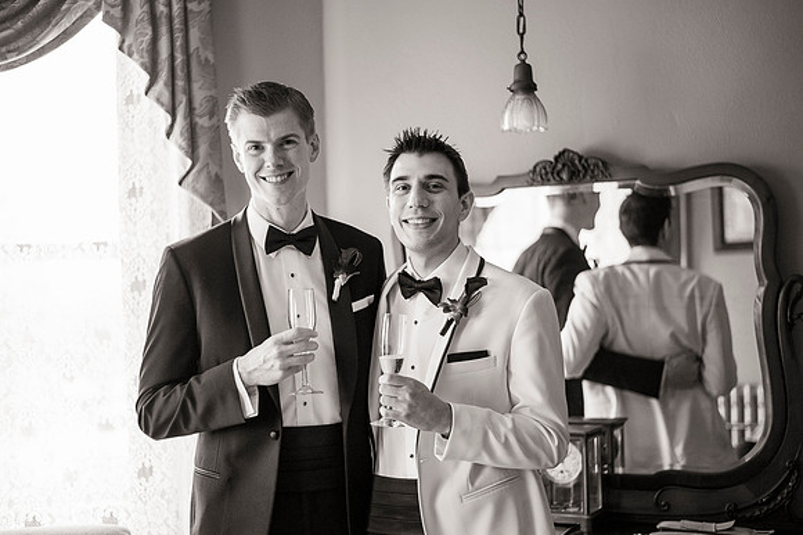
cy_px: 252
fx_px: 1180
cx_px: 378
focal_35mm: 53
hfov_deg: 37.6
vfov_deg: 25.5
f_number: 1.8
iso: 1000
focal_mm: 50
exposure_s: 1/500
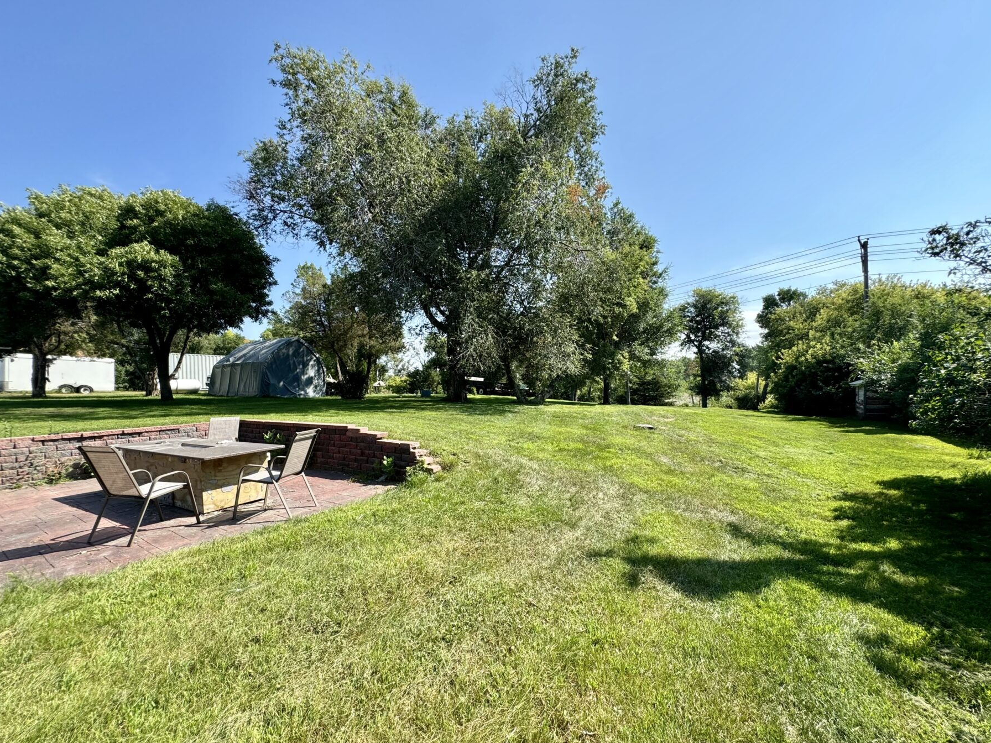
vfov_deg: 81.6
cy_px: 397
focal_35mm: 15
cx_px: 501
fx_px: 429
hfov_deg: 98.2
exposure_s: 1/779
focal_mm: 2.22
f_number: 2.2
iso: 40
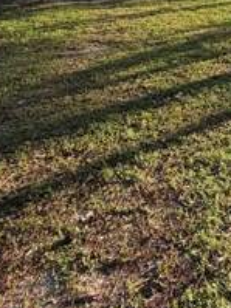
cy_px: -65
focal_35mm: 45
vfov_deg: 33.8
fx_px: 401
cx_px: 177
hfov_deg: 31.5
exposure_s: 1/574
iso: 40
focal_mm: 2.22
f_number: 2.2
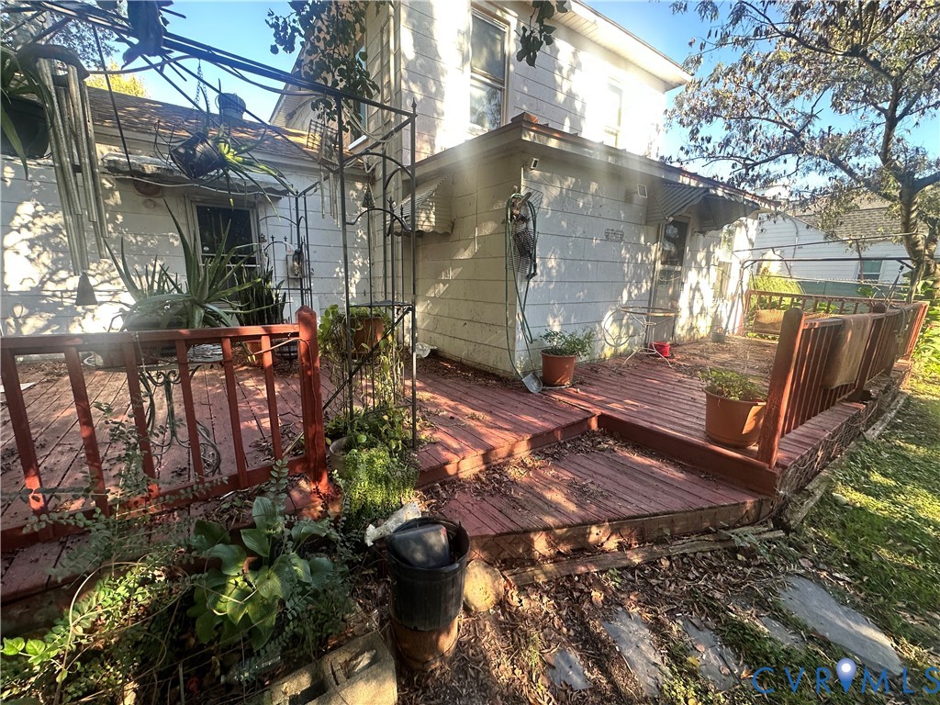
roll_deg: -0.5
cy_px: 352
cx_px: 470
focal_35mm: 14
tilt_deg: -10.3
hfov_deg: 102.1
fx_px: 380
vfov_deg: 85.7
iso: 50
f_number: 2.2
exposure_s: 1/99
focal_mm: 2.22
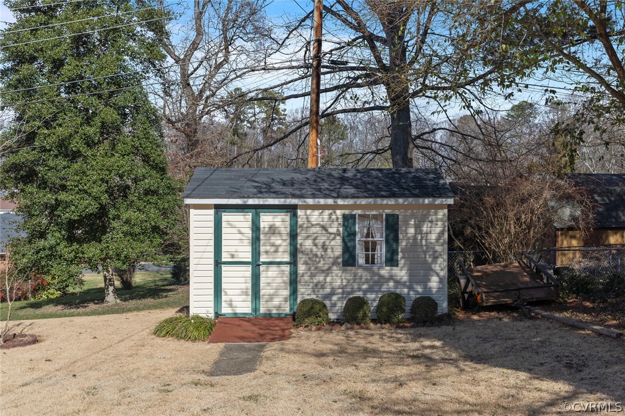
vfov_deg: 39.9
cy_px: 208
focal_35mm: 33
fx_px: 573
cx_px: 312
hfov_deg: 57.2
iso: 100
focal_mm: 33
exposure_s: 1/125
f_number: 8
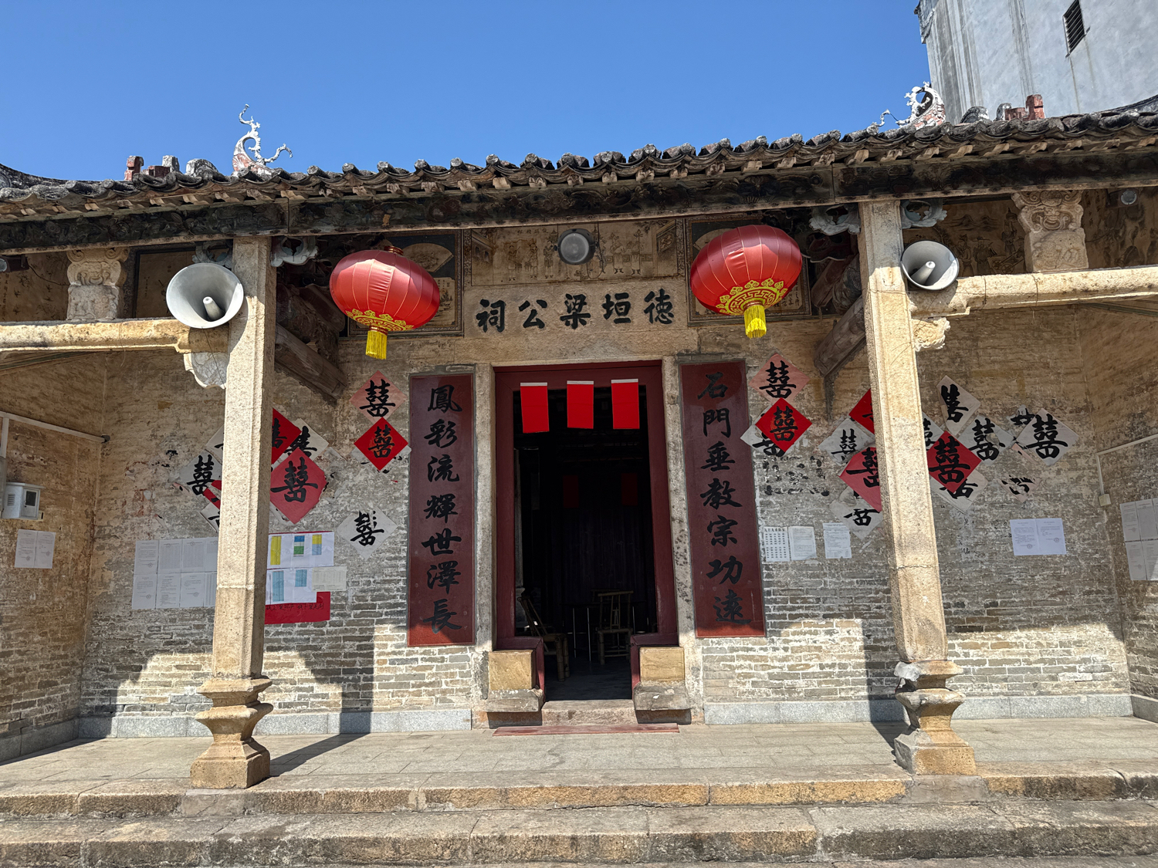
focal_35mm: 24
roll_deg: +2.3
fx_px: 803
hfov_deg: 71.6
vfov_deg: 56.8
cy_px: 434
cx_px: 579
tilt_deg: +12.7
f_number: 1.78
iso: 80
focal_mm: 6.76
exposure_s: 1/4405
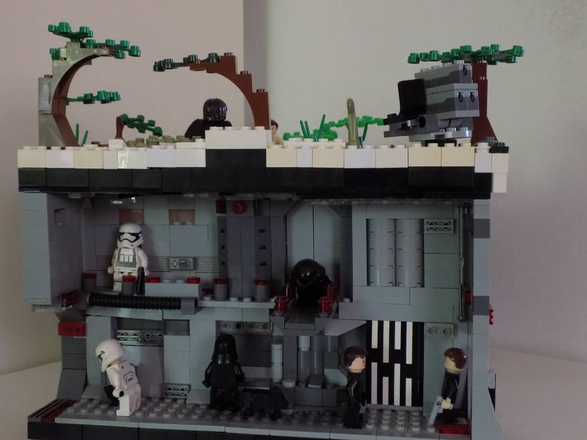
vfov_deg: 35.1
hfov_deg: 45.8
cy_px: 220
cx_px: 294
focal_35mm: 41
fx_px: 695
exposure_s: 1/20
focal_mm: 7.3
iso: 400
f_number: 3.6
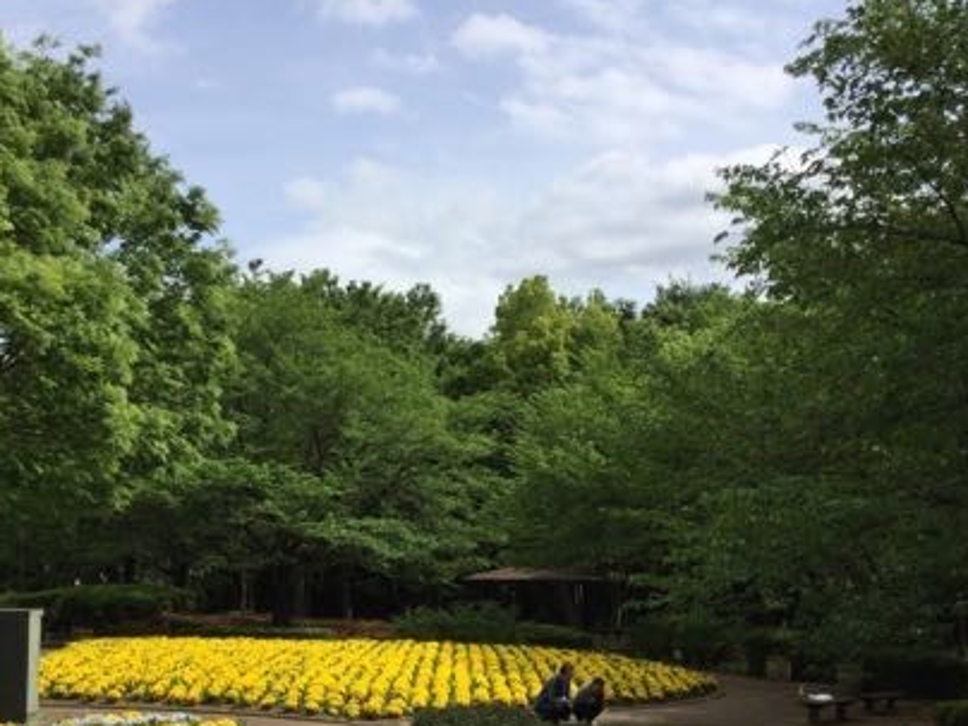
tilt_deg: -5.7
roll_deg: -0.6
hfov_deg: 41.1
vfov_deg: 31.1
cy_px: 530
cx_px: 391
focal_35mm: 46
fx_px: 1286
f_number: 2.4
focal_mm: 3.3
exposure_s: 1/1773
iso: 25
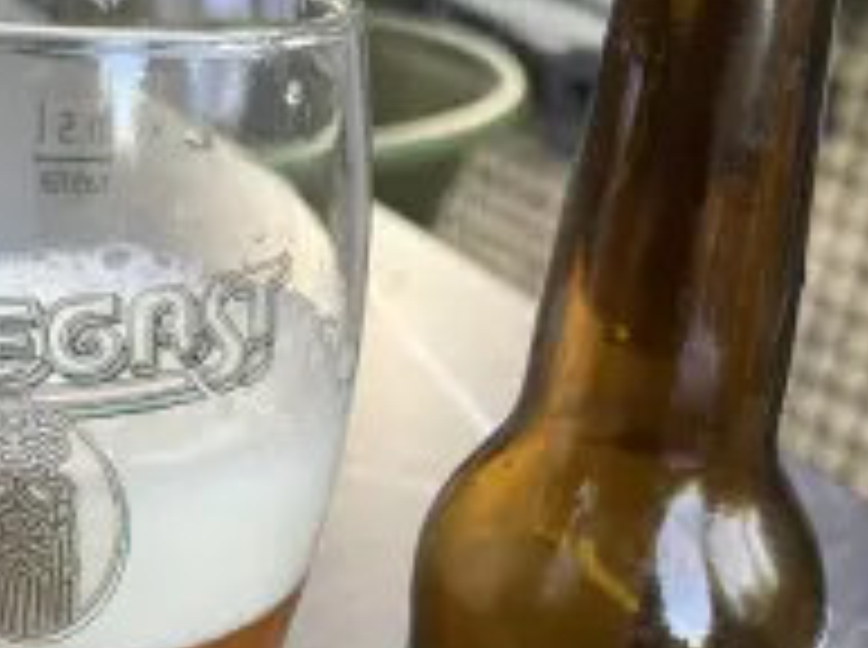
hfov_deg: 35.5
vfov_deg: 26.6
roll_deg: -4.6
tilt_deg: -27.7
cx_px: 337
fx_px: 1352
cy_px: 486
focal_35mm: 54
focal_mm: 5.1
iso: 64
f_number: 1.6
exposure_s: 1/122
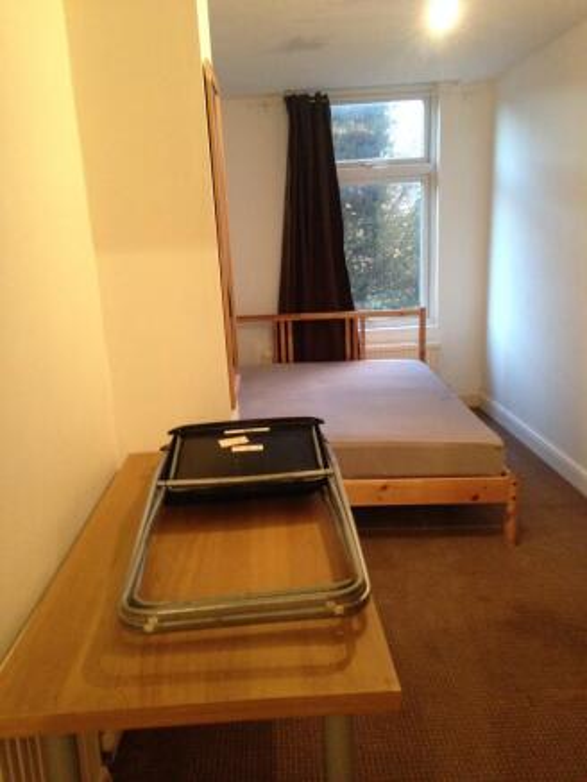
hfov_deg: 43.0
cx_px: 294
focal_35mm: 33
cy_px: 391
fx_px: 746
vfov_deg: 55.3
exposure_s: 1/17
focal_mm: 4.12
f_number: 2.4
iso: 400
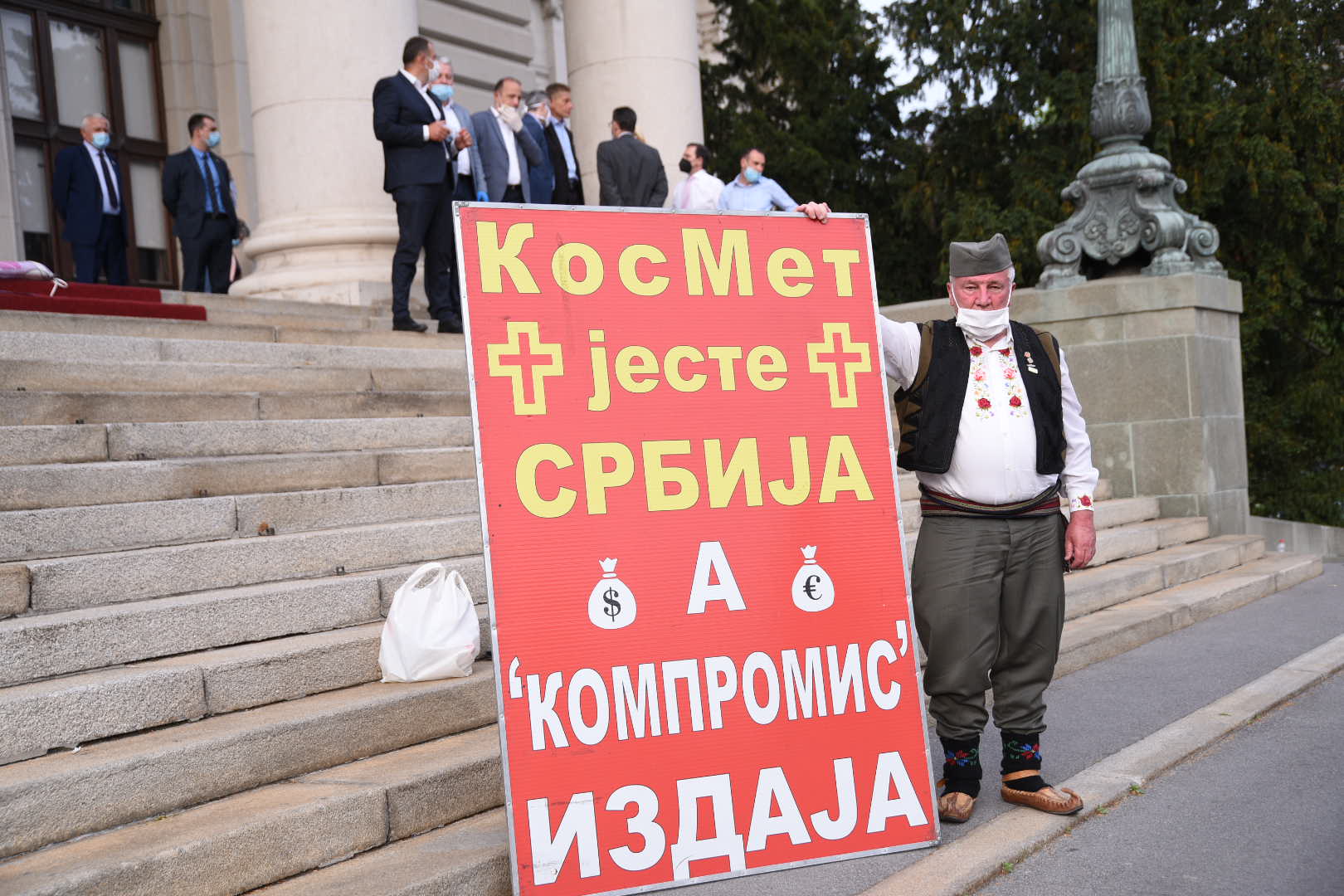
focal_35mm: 48
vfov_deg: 28.1
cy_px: 448
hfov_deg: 41.1
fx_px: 1792
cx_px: 672
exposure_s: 1/500
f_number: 4
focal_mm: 48
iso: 500
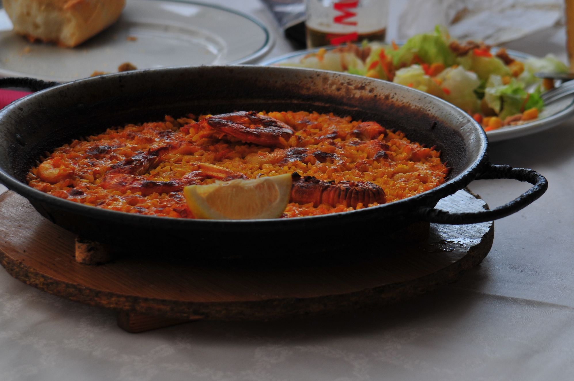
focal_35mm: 170
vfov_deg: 8.1
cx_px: 290
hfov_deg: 12.1
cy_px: 200
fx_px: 2700
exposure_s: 1/160
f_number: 9
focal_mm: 105
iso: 200
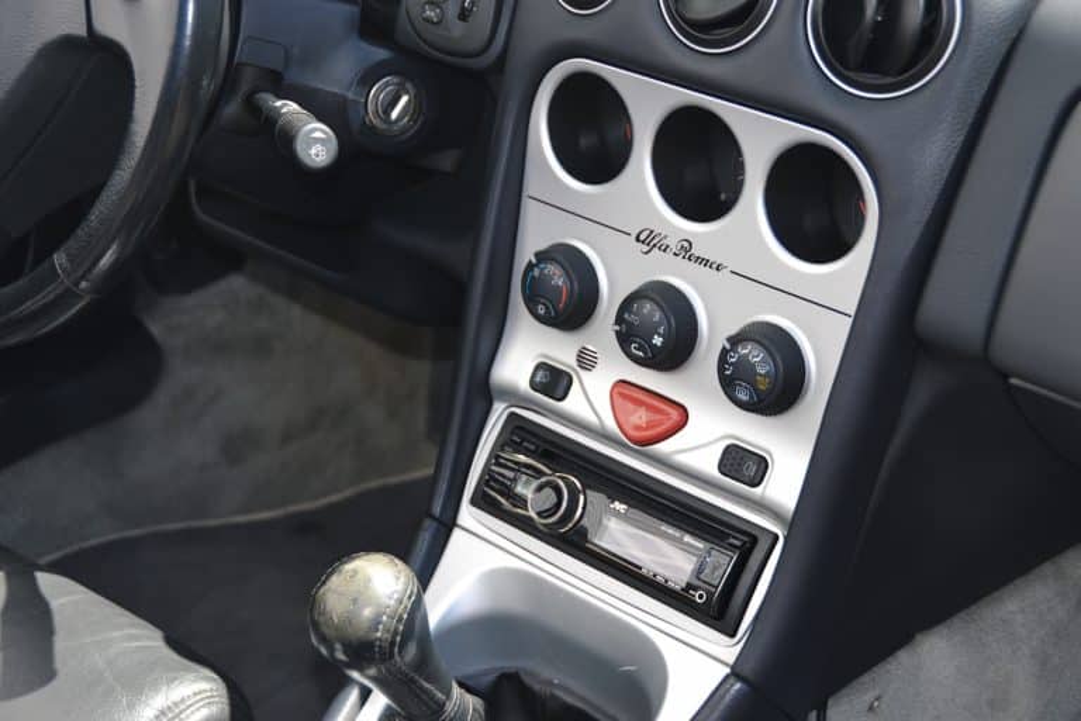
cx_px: 540
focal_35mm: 66
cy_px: 360
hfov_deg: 30.5
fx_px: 1982
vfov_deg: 20.6
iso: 125
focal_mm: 44
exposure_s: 1/125
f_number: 4.5
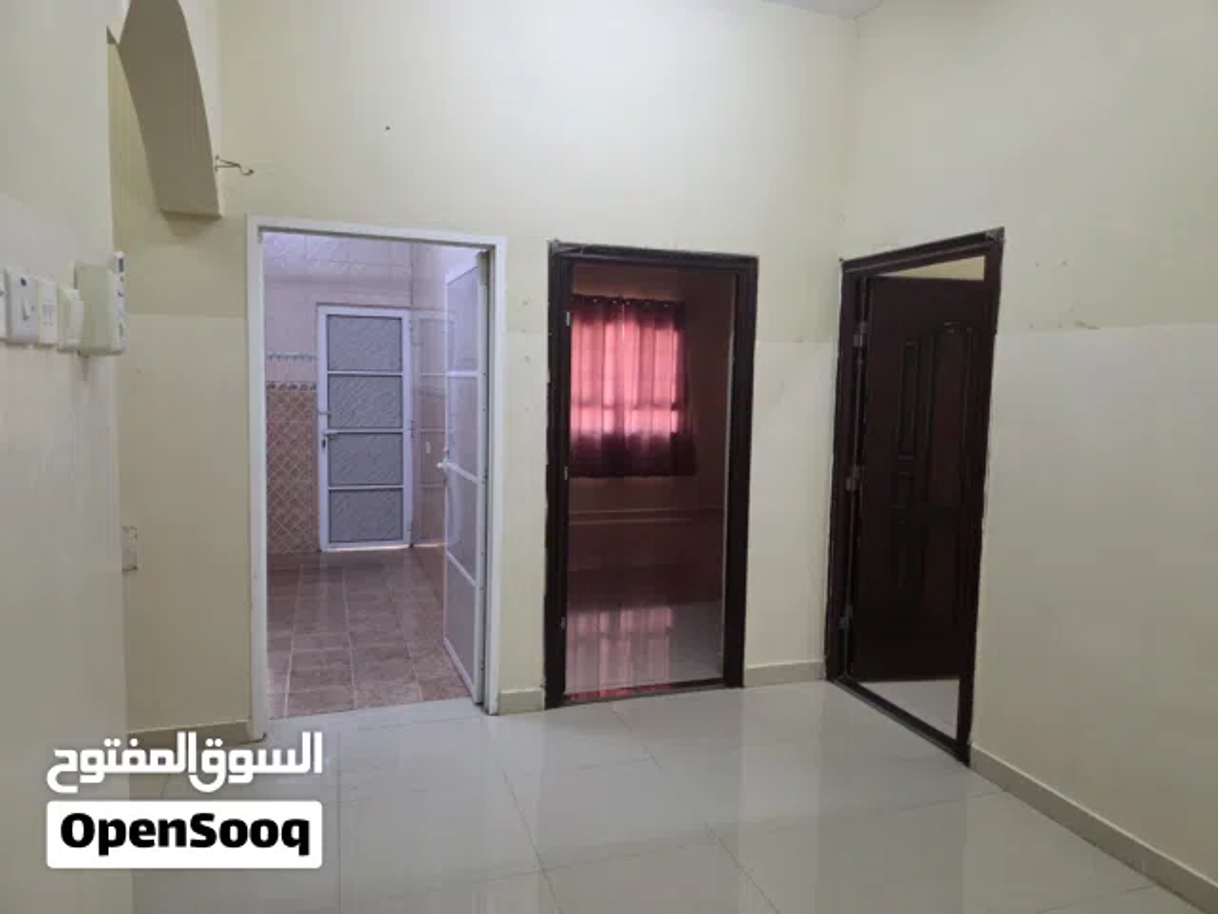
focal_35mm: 23
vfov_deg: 58.9
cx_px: 609
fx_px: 809
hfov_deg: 73.9
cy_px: 457
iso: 320
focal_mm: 6.3
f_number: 1.7
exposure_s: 1/100
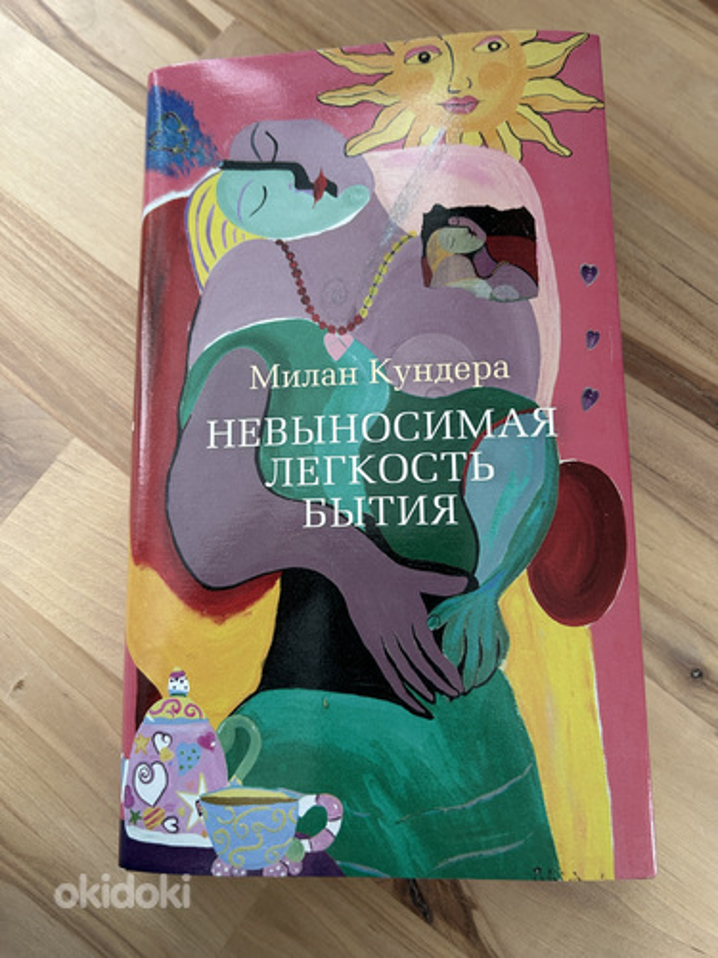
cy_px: 479
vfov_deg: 67.3
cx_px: 359
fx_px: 719
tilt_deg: -81.5
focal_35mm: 26
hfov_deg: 53.1
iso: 160
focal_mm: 5.7
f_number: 1.5
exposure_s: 1/60
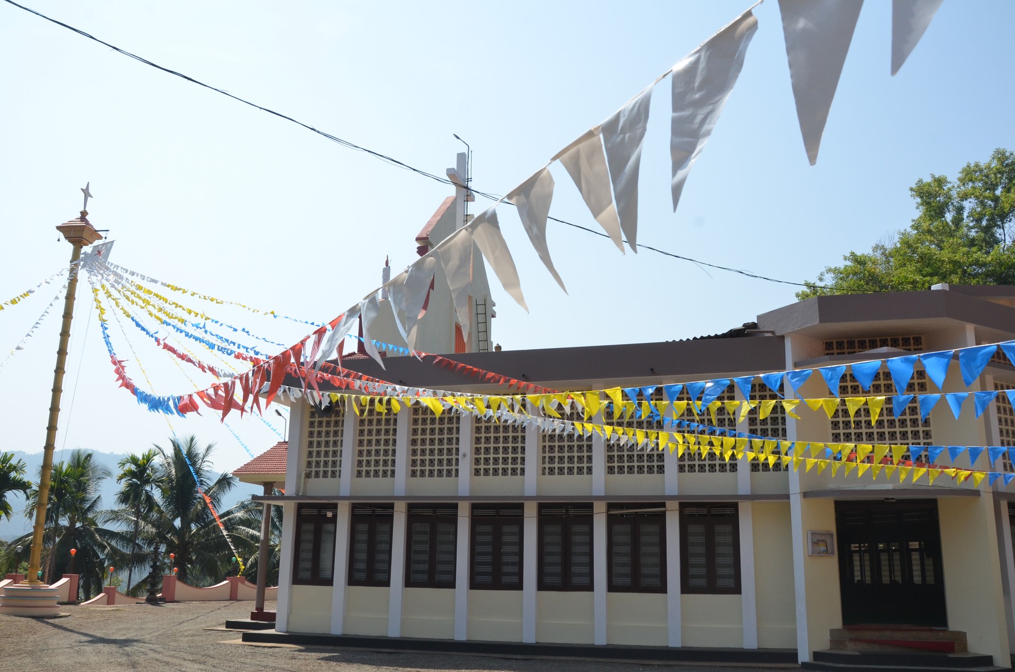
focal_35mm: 32
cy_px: 336
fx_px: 886
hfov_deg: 59.6
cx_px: 508
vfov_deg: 41.5
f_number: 13
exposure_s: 1/640
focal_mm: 21
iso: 500
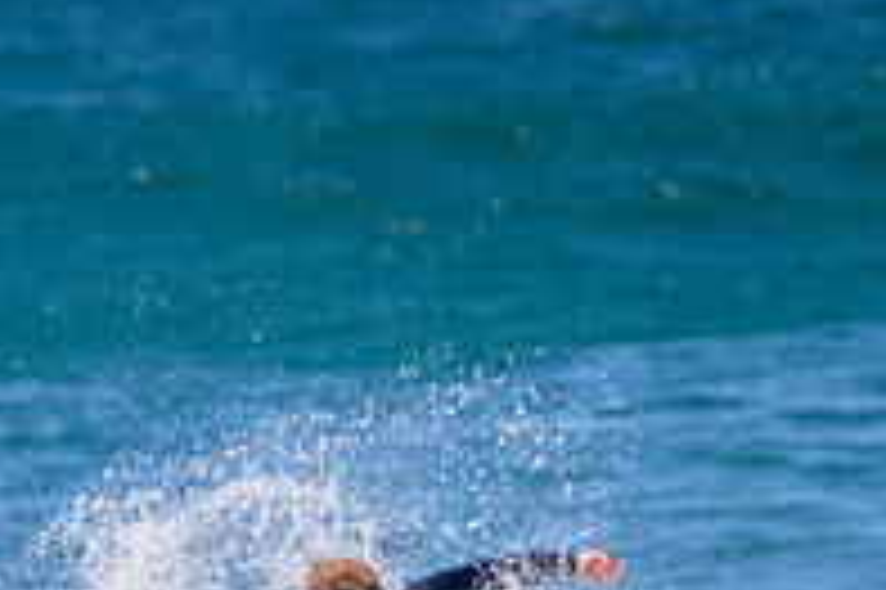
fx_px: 58008
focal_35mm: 2359
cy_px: 745
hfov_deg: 0.9
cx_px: 364
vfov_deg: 0.6
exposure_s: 1/1600
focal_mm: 800
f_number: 11
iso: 800
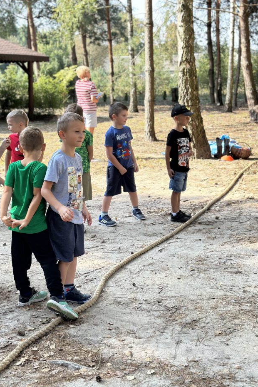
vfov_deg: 36.2
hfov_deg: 24.6
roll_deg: +0.1
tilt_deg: -7.5
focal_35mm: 55
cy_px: 177
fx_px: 591
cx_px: 108
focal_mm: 6.86
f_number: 1.78
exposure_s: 1/823
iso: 80
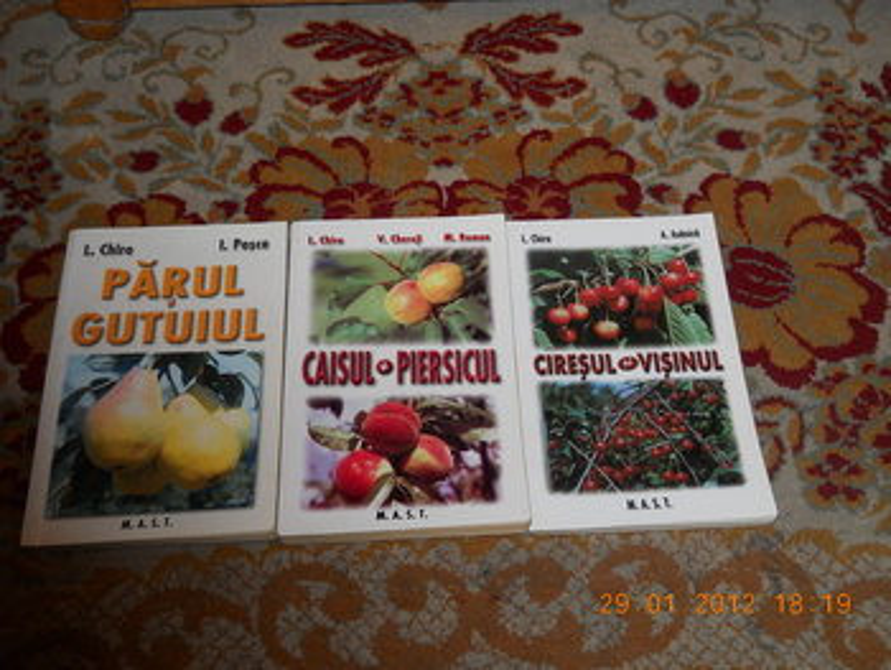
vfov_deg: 35.2
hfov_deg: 45.7
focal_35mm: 41
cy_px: 335
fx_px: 1056
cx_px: 446
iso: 80
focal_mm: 6.72
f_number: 3.1
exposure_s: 1/30
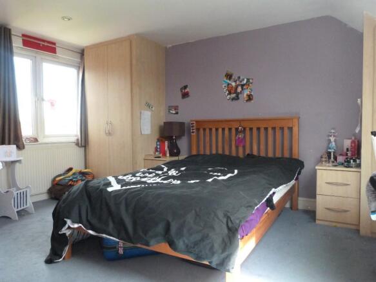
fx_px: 271
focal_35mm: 25
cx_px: 188
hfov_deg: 69.4
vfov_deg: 54.9
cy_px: 141
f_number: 2.8
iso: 640
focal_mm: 4.5
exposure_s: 1/250
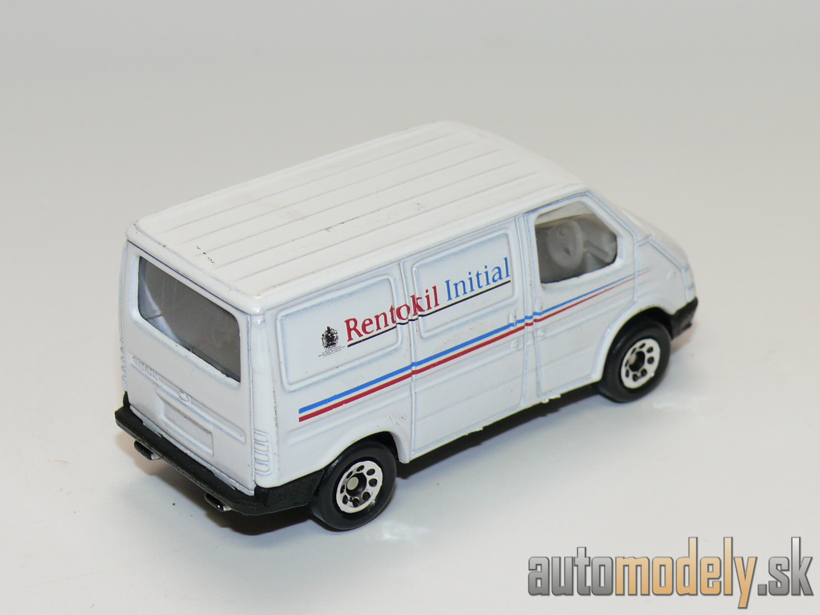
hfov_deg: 20.2
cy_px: 308
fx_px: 2298
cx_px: 410
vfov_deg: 15.2
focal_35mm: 97
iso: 100
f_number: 4
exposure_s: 1/30
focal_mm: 13.2
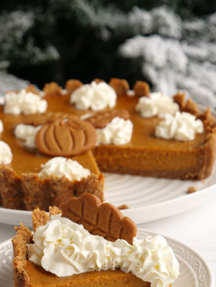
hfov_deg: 13.1
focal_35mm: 113
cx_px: 78
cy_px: 172
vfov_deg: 17.4
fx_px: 940
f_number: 5
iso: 500
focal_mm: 44
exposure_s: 1/100
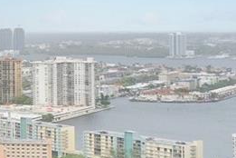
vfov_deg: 13.9
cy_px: 29
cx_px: -354
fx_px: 642
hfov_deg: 13.7
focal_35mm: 98
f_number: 20
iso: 250
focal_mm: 16
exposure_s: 1/60
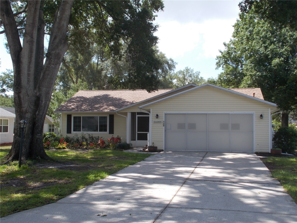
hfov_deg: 42.9
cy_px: 112
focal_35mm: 44
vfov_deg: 32.9
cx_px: 148
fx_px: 378
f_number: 4.2
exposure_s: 1/320
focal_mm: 7.9
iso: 80
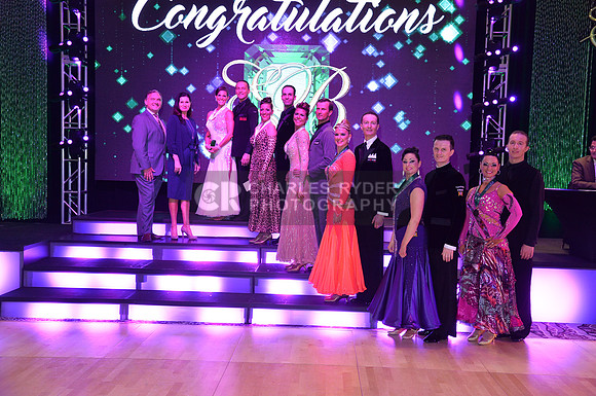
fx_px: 628
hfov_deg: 50.8
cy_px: 198
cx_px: 298
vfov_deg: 35.0
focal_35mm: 38
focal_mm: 38
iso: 2000
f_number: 5
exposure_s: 1/250
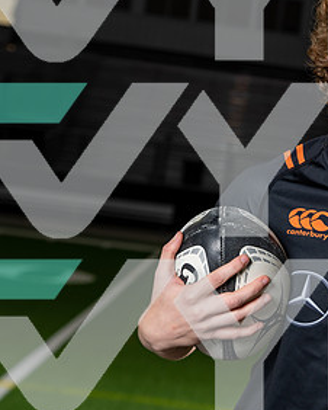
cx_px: 305
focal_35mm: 112
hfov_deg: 13.6
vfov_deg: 17.1
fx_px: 1358
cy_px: 161
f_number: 4.5
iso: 160
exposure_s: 1/250
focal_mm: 58
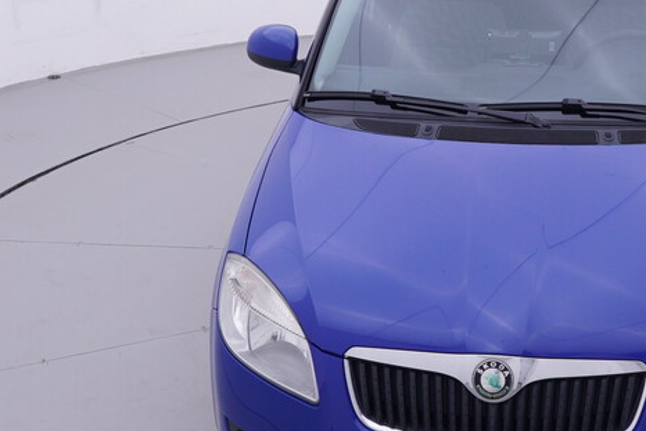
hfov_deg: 28.7
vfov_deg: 19.5
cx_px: 460
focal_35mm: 70
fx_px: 1248
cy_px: 143
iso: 200
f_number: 5
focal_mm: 15
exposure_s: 1/80
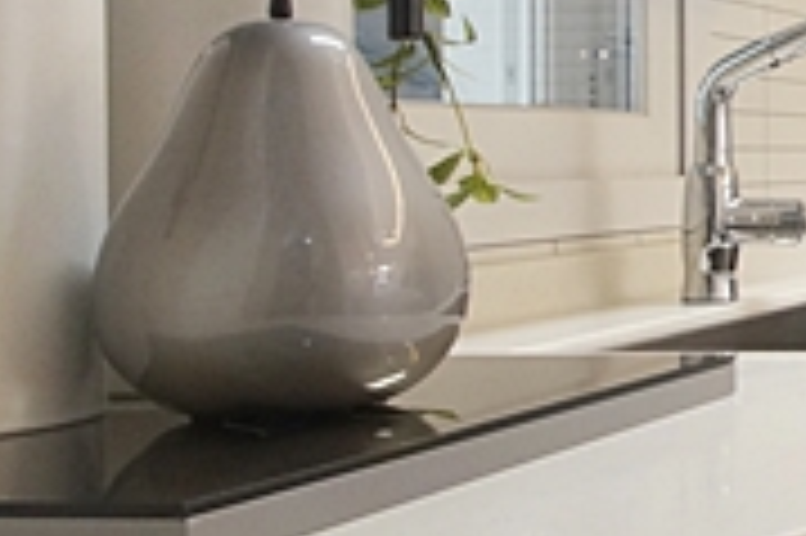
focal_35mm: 67
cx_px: 1418
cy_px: 140
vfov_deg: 20.1
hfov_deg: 21.2
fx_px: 1499
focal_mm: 10
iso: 800
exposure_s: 1/25
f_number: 9
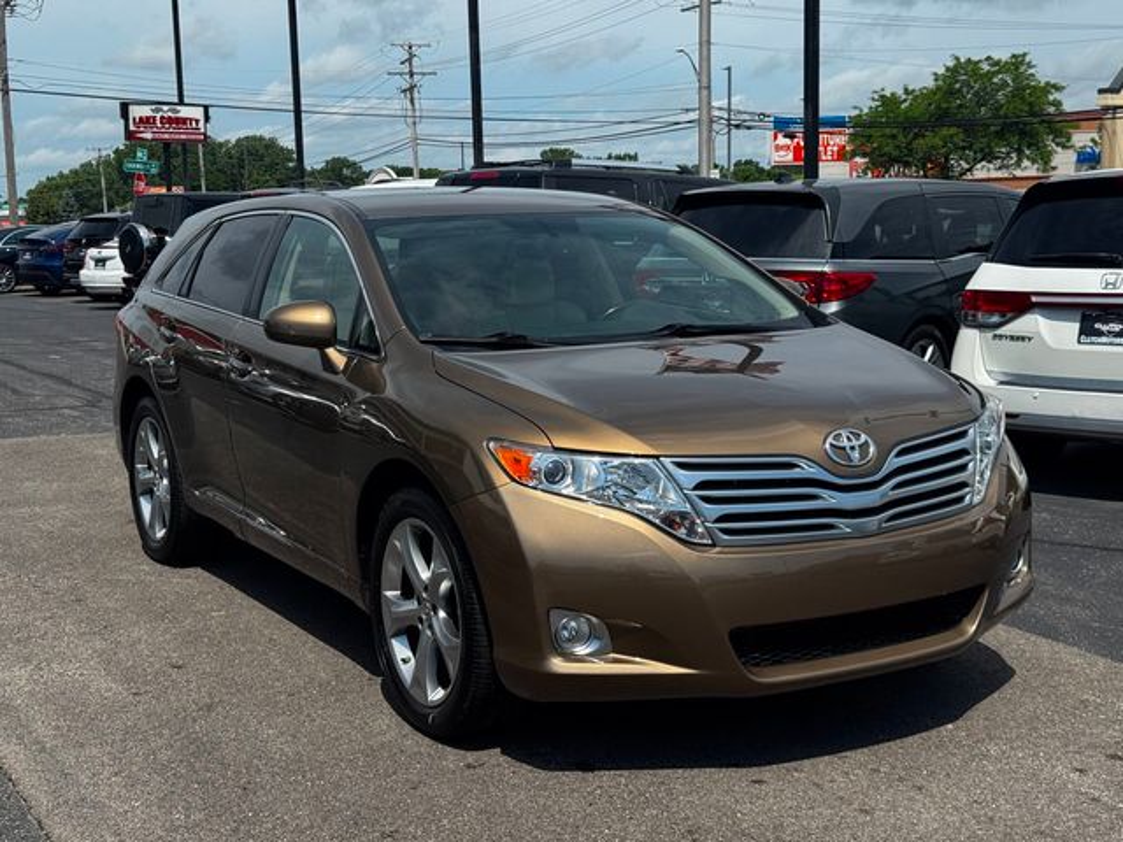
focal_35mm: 48
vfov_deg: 30.3
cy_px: 421
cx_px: 562
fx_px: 1557
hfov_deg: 39.7
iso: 64
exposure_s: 1/4975
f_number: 1.78
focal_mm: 6.76
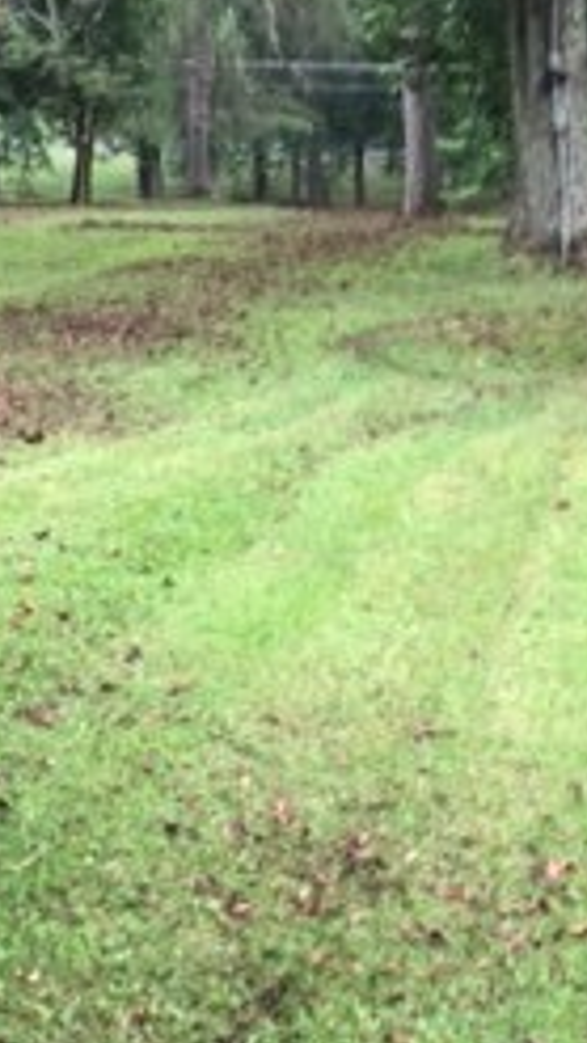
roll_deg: -1.6
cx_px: 549
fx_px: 2268
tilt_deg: -14.2
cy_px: 549
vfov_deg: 25.9
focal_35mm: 82
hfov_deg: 14.6
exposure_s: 1/120
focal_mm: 4.15
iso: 32
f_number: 2.2
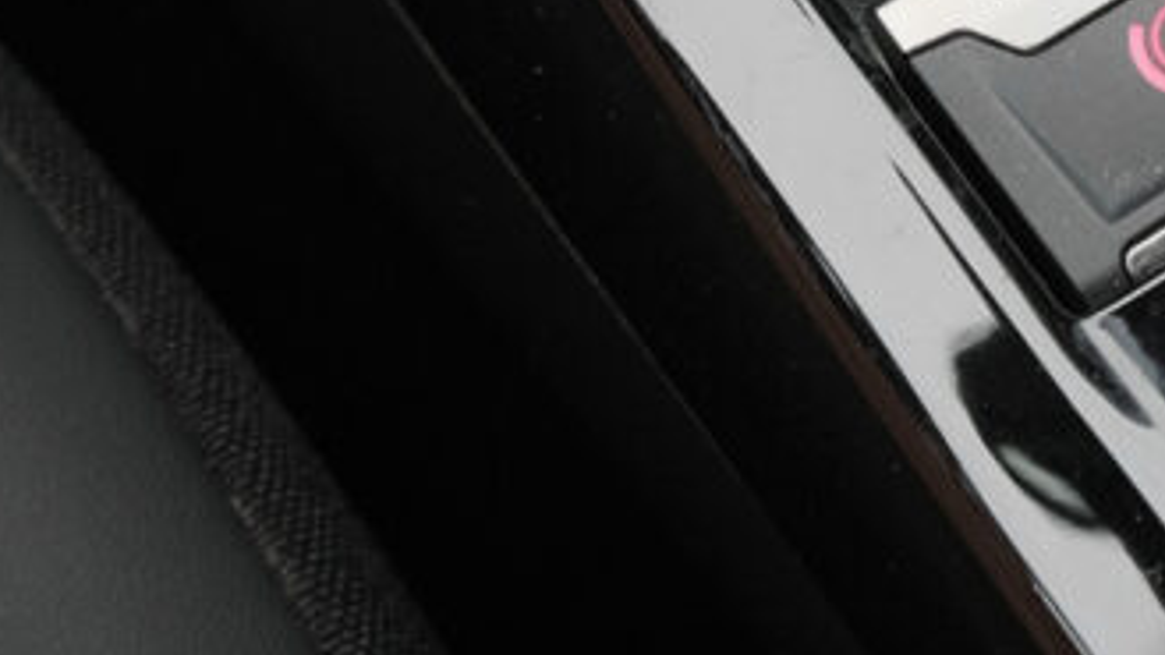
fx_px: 3429
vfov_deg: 10.5
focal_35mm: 111
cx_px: 1250
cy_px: -342
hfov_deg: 18.6
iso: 1600
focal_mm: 22.8
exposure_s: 1/250
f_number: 8
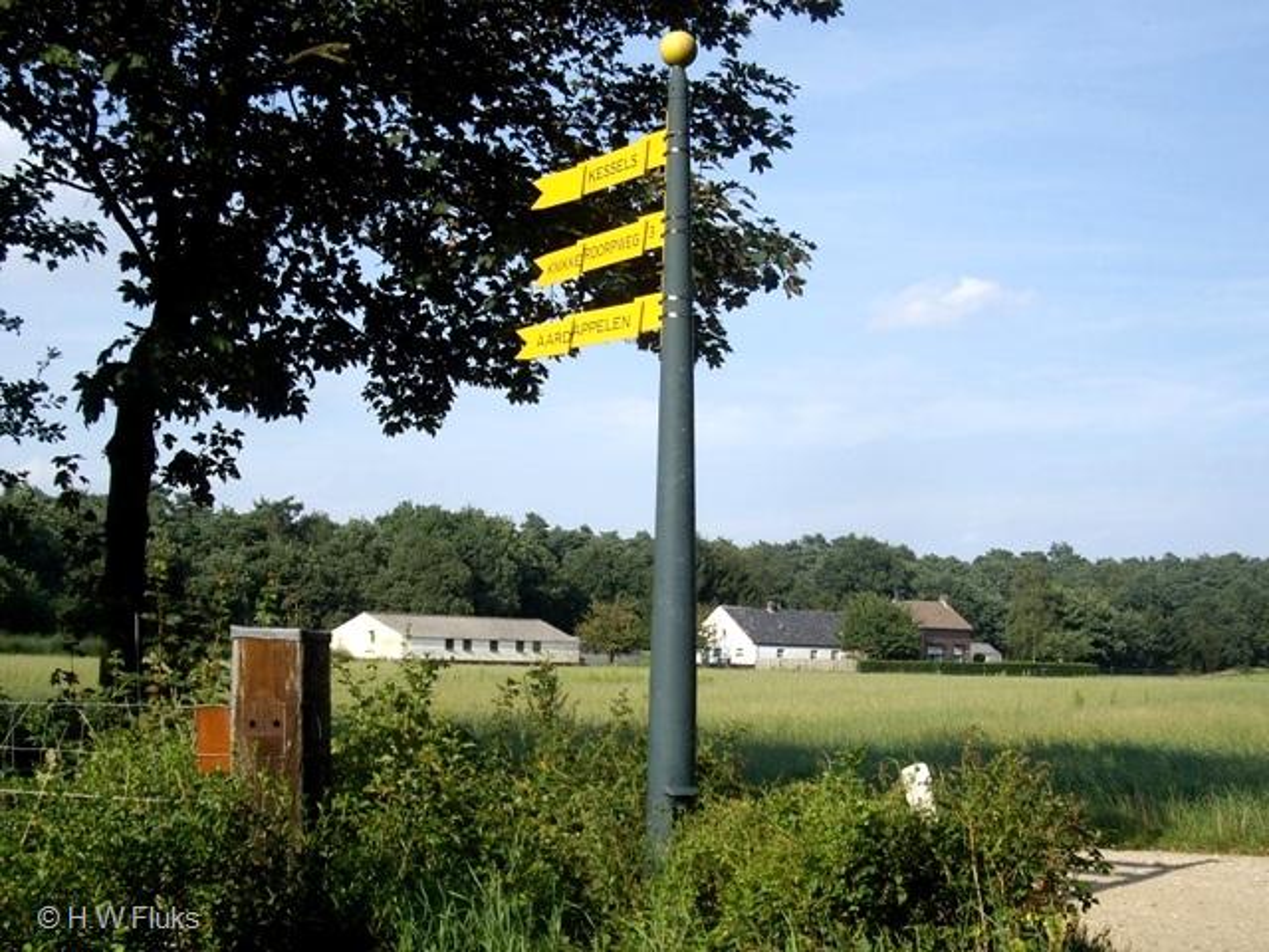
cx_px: 634
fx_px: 1393
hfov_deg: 49.0
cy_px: 476
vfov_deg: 37.7
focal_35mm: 38
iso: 64
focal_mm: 7.9
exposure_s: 1/800
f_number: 2.8
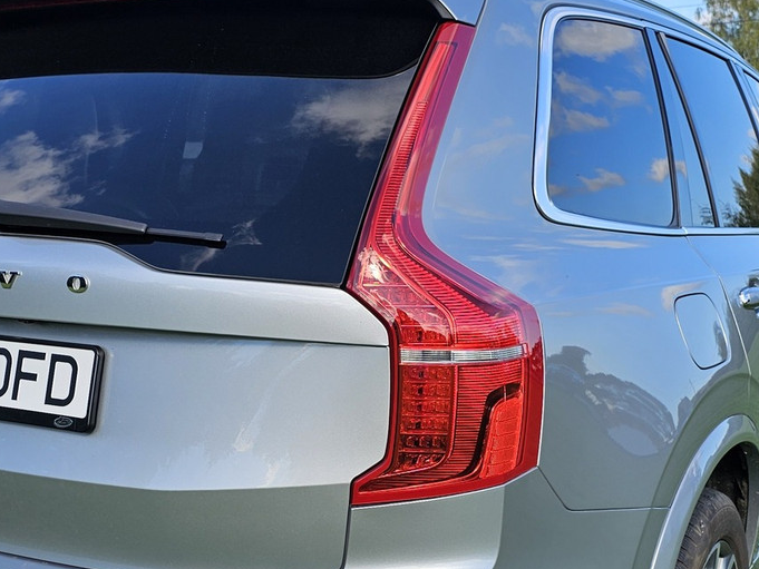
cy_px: 432
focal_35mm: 54
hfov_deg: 35.5
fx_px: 1184
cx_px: 349
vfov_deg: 26.7
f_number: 1.7
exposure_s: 1/400
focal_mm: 6.3
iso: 10
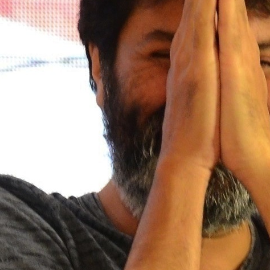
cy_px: 278
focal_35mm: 554
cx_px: 204
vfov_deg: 3.2
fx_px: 4887
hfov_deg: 3.2
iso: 3200
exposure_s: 1/80
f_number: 6.3
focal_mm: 105
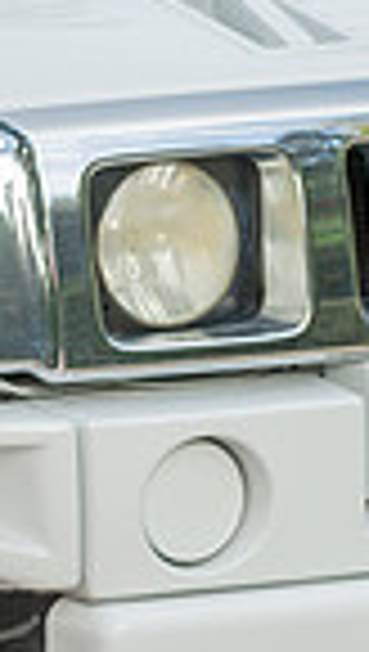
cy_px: 313
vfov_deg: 7.4
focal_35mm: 293
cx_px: -680
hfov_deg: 4.0
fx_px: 5076
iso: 160
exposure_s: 1/250
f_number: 6.3
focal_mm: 70
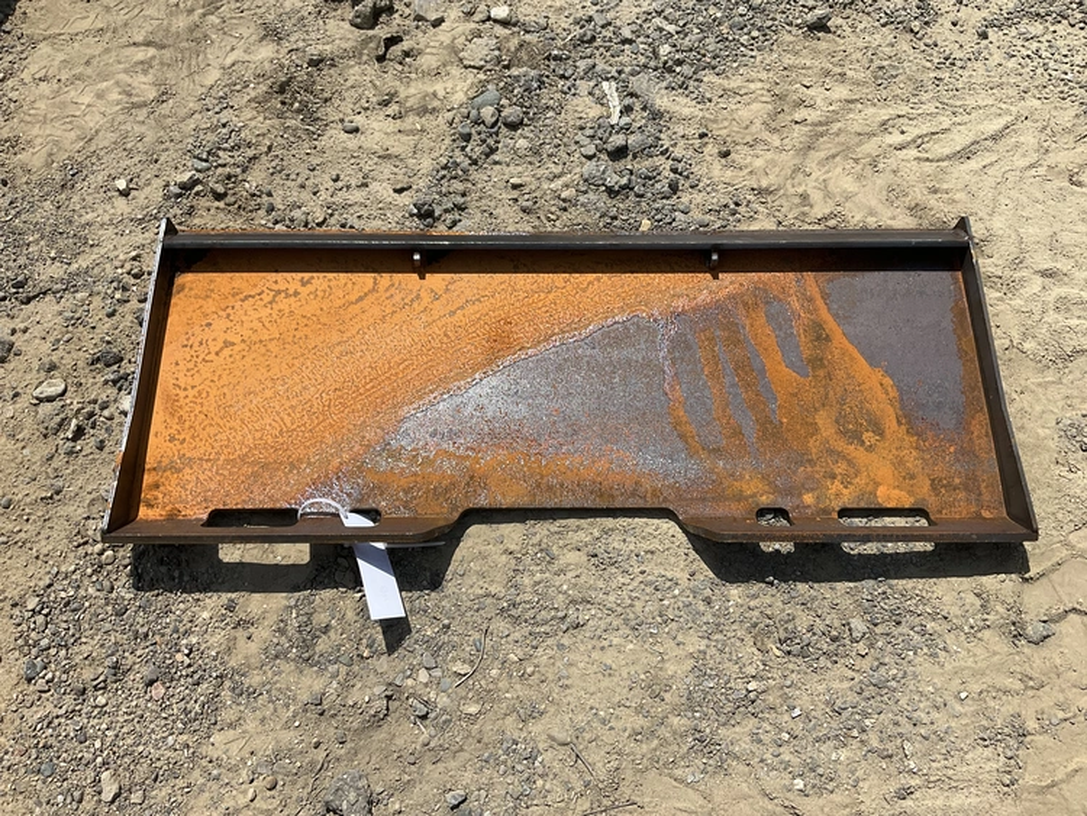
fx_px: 911
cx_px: 544
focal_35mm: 29
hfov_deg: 61.6
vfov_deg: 48.3
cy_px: 408
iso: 25
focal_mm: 3
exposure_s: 1/3125
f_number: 1.8
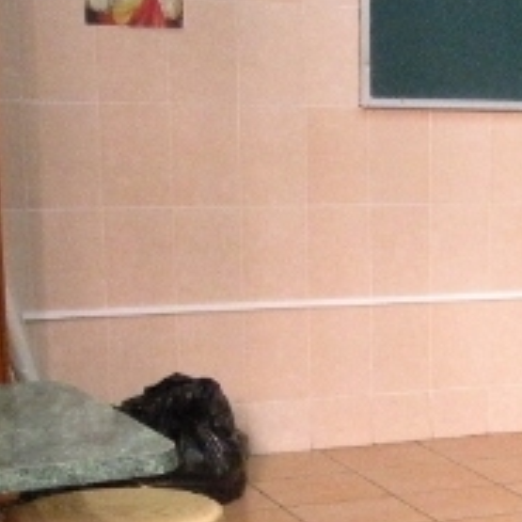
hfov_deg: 14.8
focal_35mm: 103
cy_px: 497
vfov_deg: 16.6
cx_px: 934
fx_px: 1757
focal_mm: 4.7
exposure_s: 1/21.7
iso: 400
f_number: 2.8
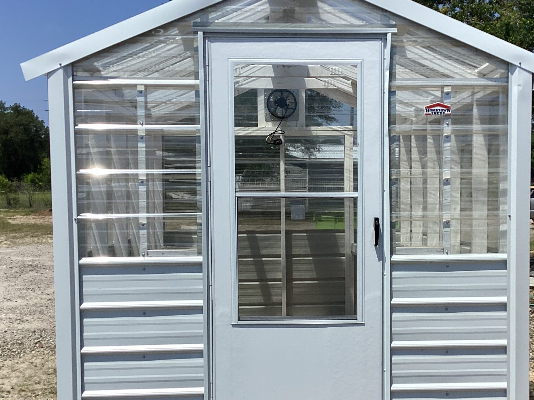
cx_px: 307
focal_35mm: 46
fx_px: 710
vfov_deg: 31.5
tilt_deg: -5.4
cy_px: 228
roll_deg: -0.3
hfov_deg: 41.1
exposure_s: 1/2551
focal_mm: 3.3
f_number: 2.4
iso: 25
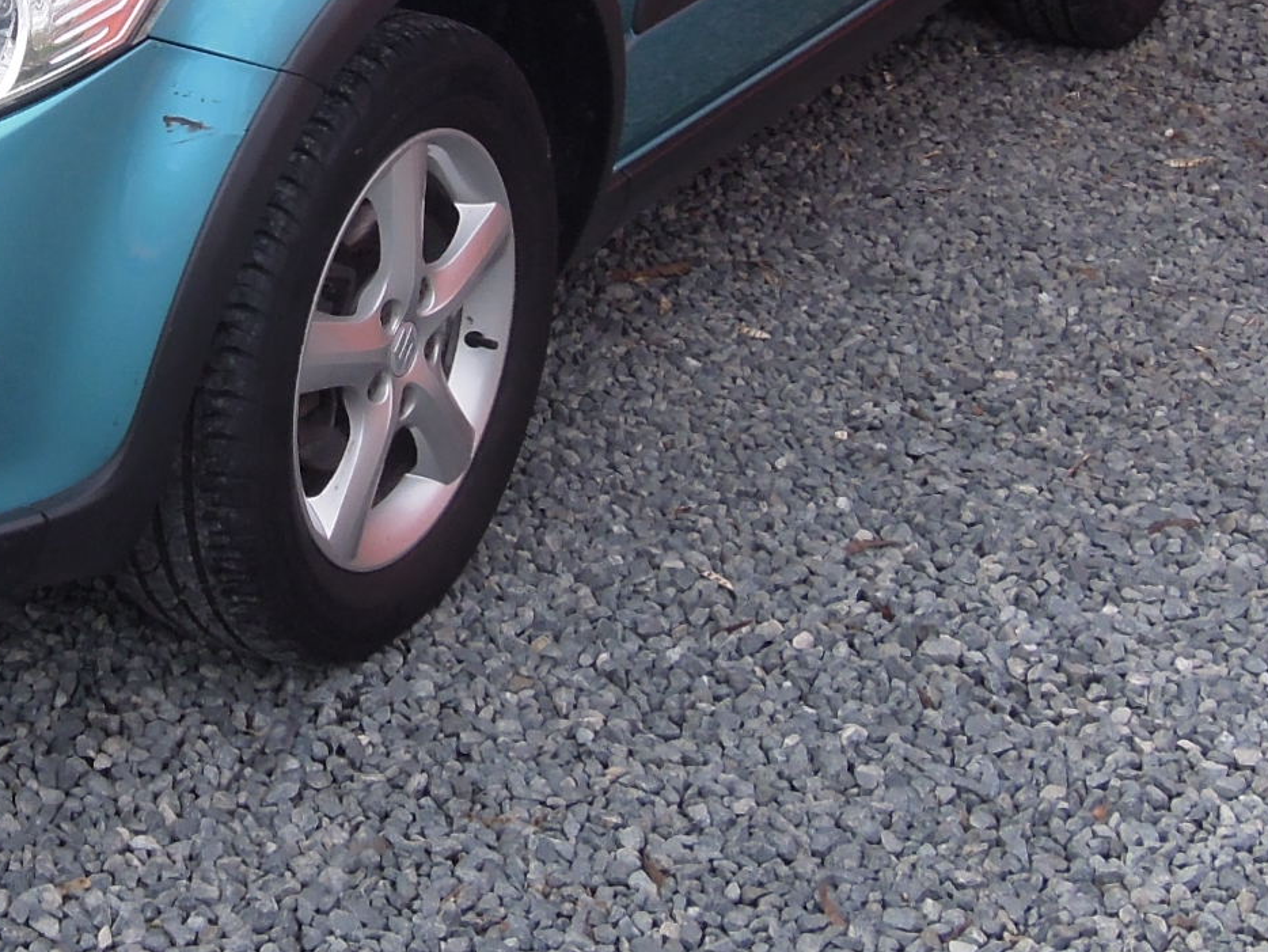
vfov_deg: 16.7
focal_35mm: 86
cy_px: -52
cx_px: 134
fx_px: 3151
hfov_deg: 22.2
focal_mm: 5.5
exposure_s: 1/800
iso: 160
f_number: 3.3
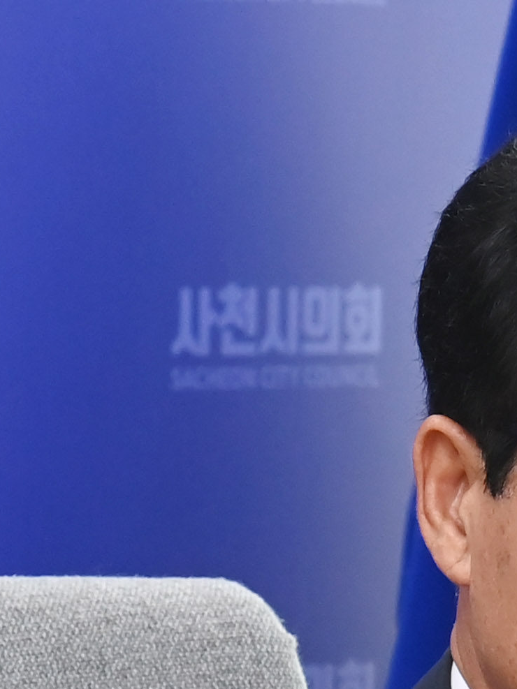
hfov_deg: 3.5
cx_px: 1119
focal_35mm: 423
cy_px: 1011
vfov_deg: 4.7
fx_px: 8425
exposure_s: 1/250
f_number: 6.3
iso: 2500
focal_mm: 78
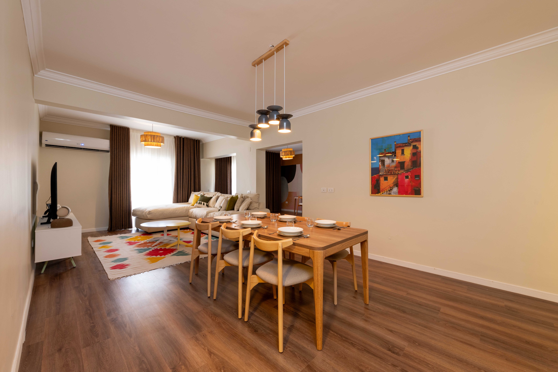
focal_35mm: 14
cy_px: 186
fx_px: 217
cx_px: 279
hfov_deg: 104.3
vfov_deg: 81.2
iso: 250
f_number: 8
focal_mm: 14
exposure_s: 1/4
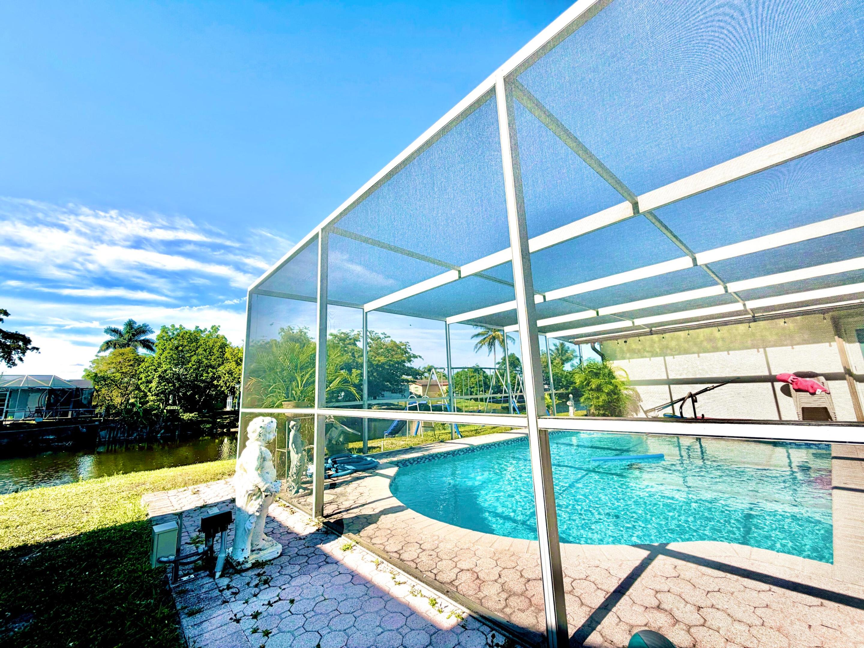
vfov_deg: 85.7
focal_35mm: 14
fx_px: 349
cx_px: 432
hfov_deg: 102.1
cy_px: 324
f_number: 2.2
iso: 25
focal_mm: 2.22
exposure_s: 1/770
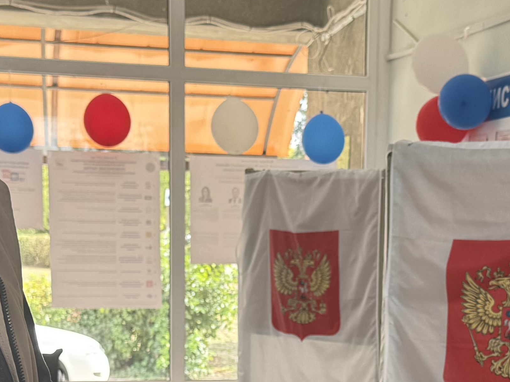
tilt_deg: -8.5
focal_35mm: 85
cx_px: 340
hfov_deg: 22.9
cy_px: 394
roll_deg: -1.3
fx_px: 1252
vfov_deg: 16.9
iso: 64
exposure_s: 1/143
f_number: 1.78
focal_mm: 6.76
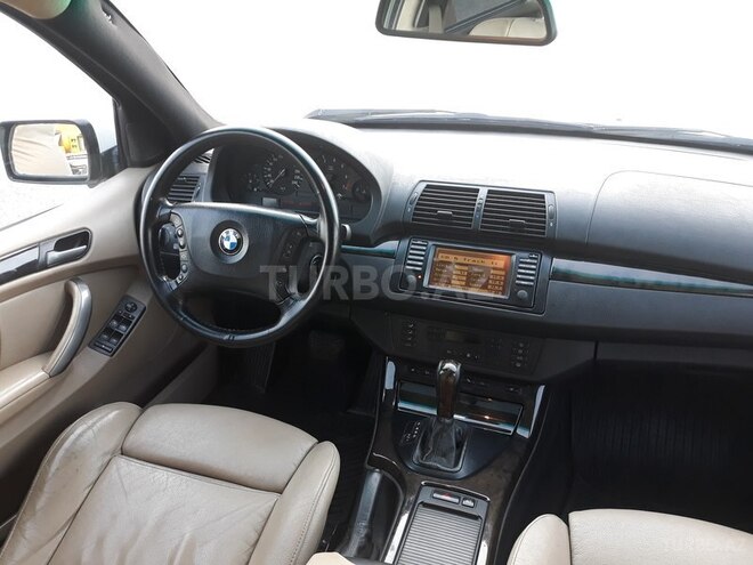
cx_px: 376
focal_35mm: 27
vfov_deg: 51.4
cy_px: 282
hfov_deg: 65.3
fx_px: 587
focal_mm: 3.71
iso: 64
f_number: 1.7
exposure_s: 1/50
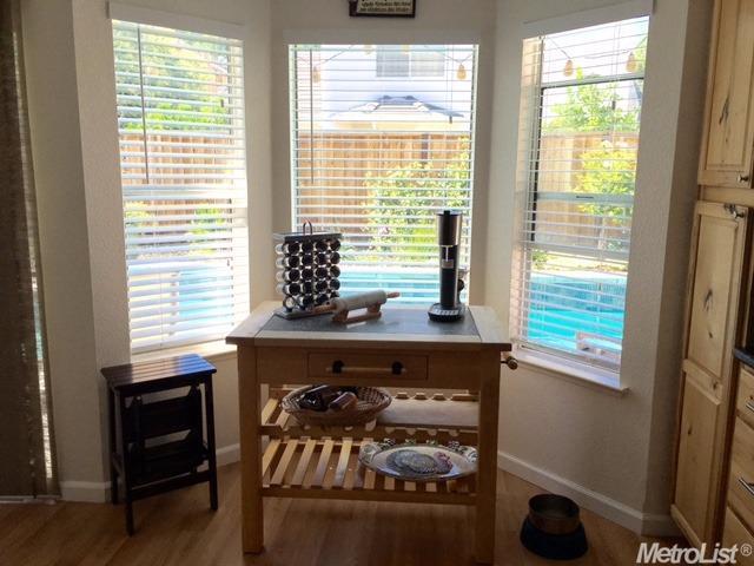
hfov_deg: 61.7
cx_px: 377
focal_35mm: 29
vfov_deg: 48.2
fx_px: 632
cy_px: 283
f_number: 2.2
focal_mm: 4.15
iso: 25
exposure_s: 1/310
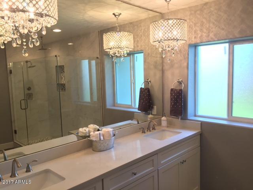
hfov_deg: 61.7
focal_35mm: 29
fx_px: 212
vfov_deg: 48.2
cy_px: 95
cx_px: 126
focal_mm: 4.15
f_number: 2.2
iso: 50
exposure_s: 1/30
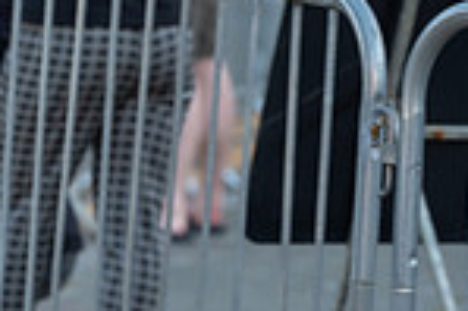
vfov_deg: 2.9
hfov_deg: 4.3
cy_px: -102
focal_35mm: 476
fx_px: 6181
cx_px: -126
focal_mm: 122
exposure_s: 1/800
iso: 500
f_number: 3.2
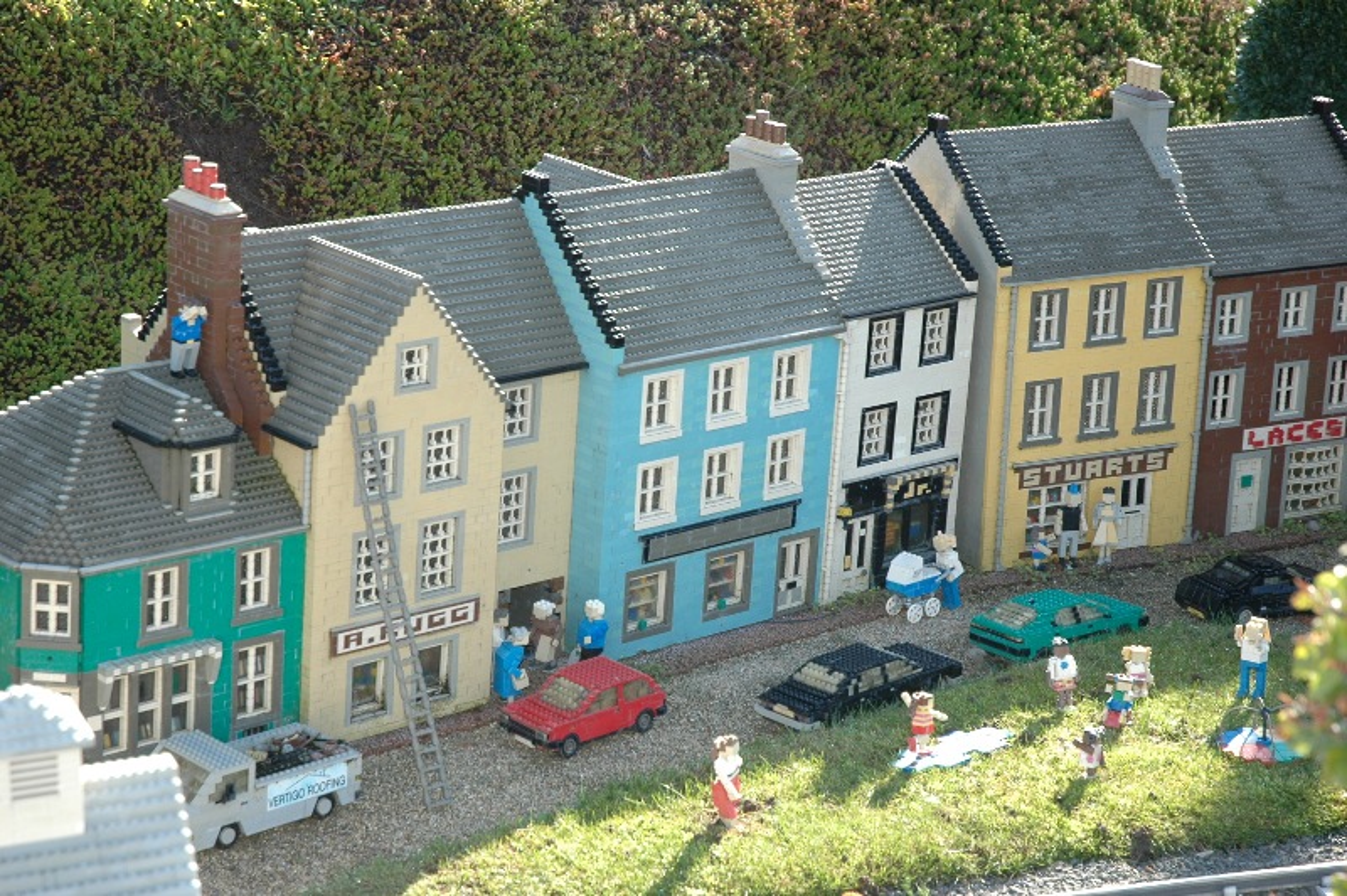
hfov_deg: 24.6
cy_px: 448
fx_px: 3084
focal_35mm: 82
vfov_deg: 16.5
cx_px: 674
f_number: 4.5
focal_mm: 55
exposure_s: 1/125
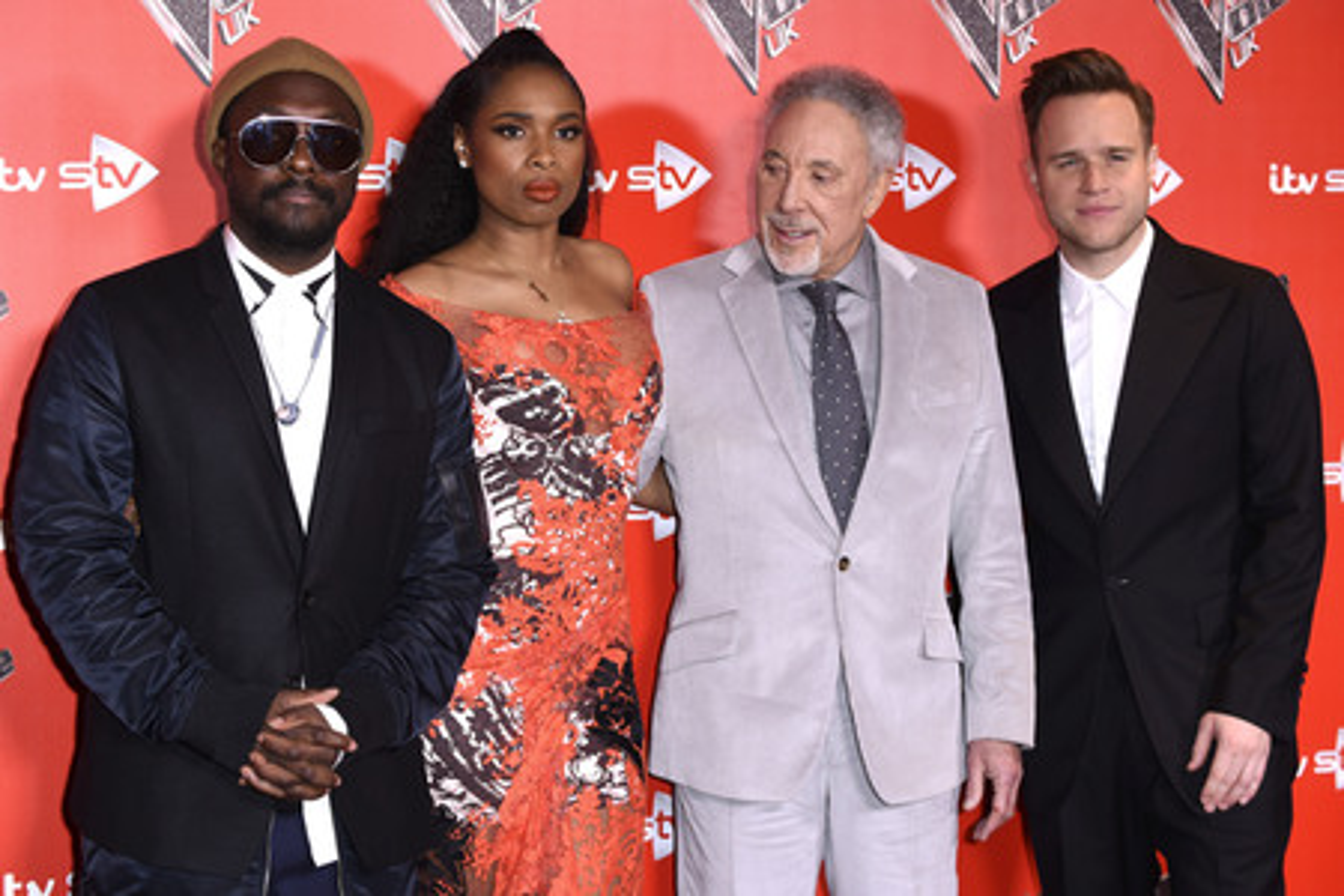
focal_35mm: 80
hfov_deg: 25.4
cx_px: 672
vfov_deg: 17.1
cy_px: 448
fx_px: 2986
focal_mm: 80
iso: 1000
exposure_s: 1/250
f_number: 5.6
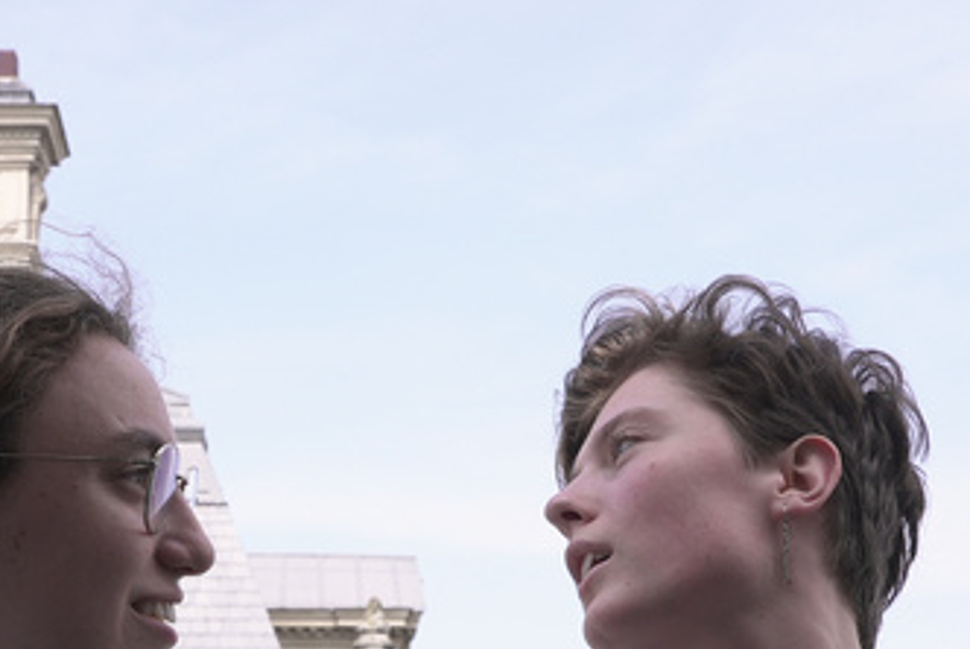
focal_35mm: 74
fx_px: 1996
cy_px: 735
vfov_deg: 17.7
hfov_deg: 27.2
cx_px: 330
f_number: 10
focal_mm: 24
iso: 125
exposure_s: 1/160
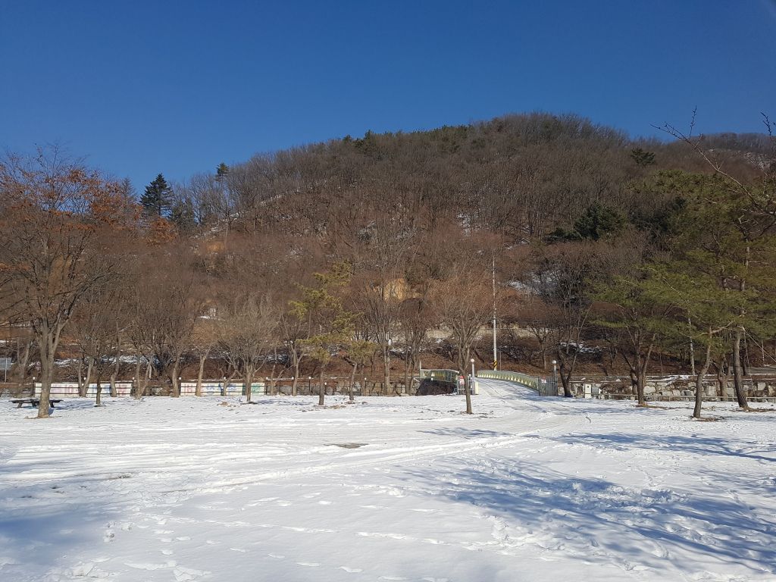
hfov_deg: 67.3
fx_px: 583
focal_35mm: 26
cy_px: 291
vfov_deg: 53.1
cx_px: 388
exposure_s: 1/4144
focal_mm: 4.2
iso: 50
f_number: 1.7
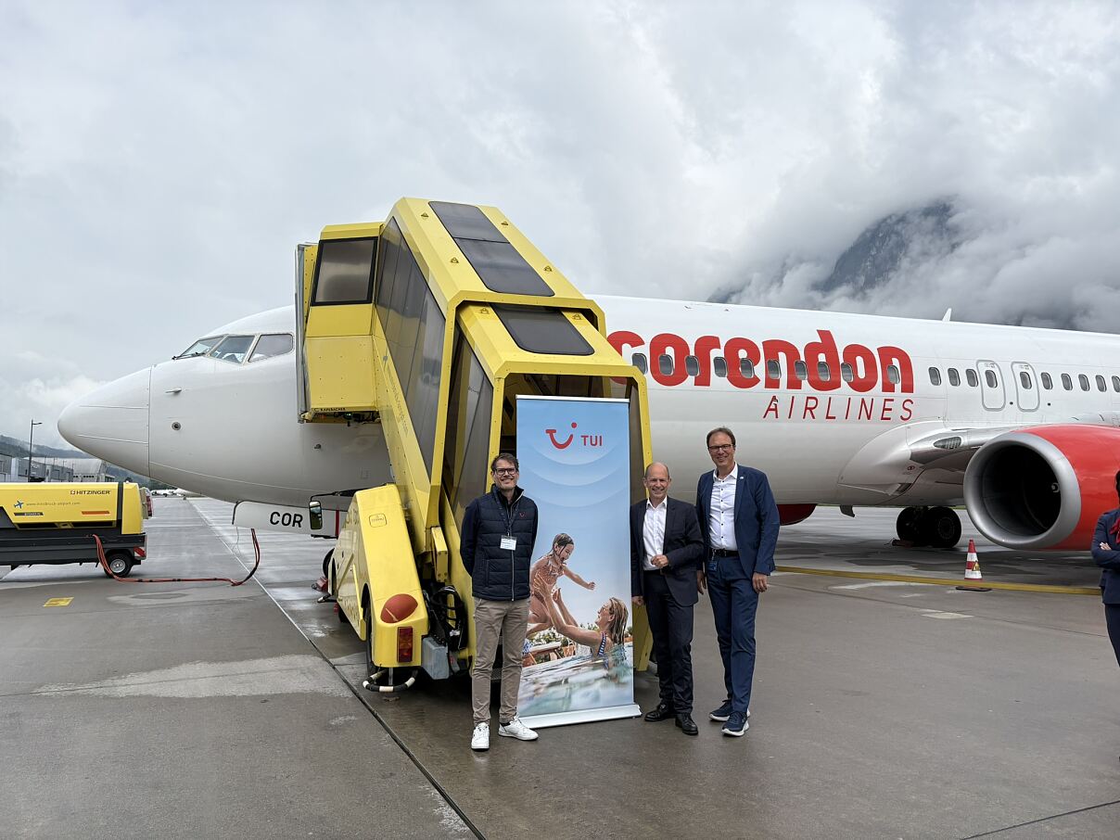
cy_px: 420
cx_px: 560
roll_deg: +0.4
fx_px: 841
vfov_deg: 53.1
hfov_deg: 67.3
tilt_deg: +4.8
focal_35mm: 26
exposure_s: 1/3279
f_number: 1.6
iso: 50
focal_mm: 5.96
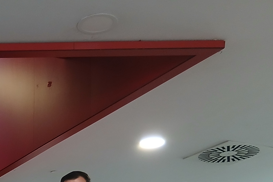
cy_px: 303
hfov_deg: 21.6
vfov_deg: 14.7
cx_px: -89
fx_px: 637
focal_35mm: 84
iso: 250
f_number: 1.8
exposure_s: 1/33.3
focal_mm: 3.98
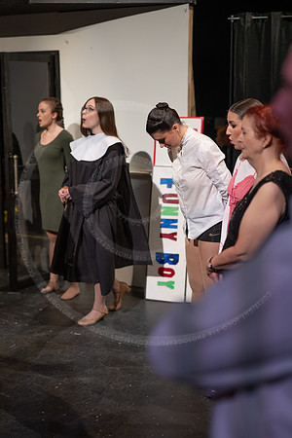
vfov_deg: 39.6
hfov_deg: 27.0
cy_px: 219
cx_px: 146
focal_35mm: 50
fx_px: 608
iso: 640
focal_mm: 50
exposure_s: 1/1600
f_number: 1.8
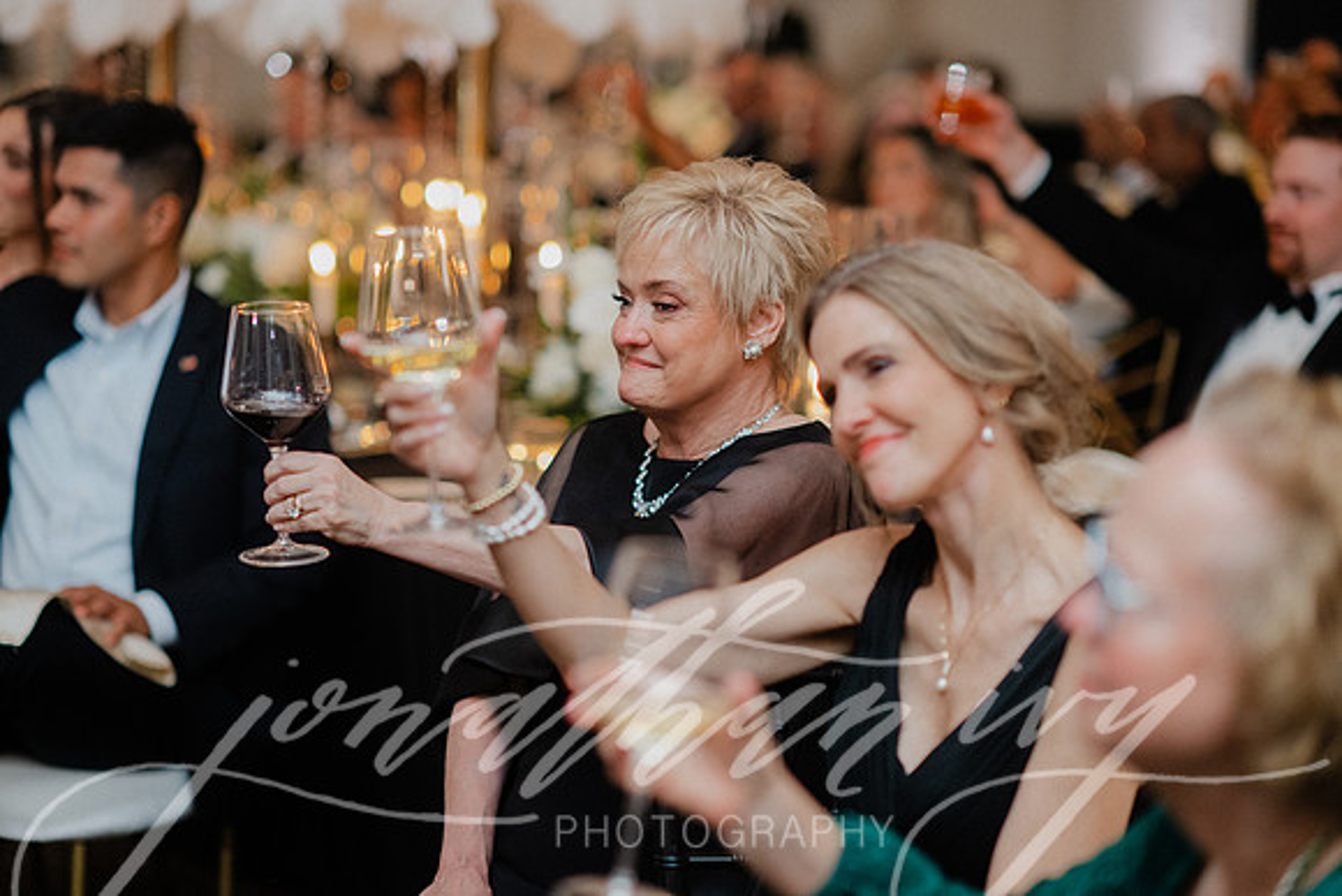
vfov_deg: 16.1
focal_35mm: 85
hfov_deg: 23.9
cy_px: 448
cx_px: 671
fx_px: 3169
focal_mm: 85
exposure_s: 1/160
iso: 2000
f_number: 2
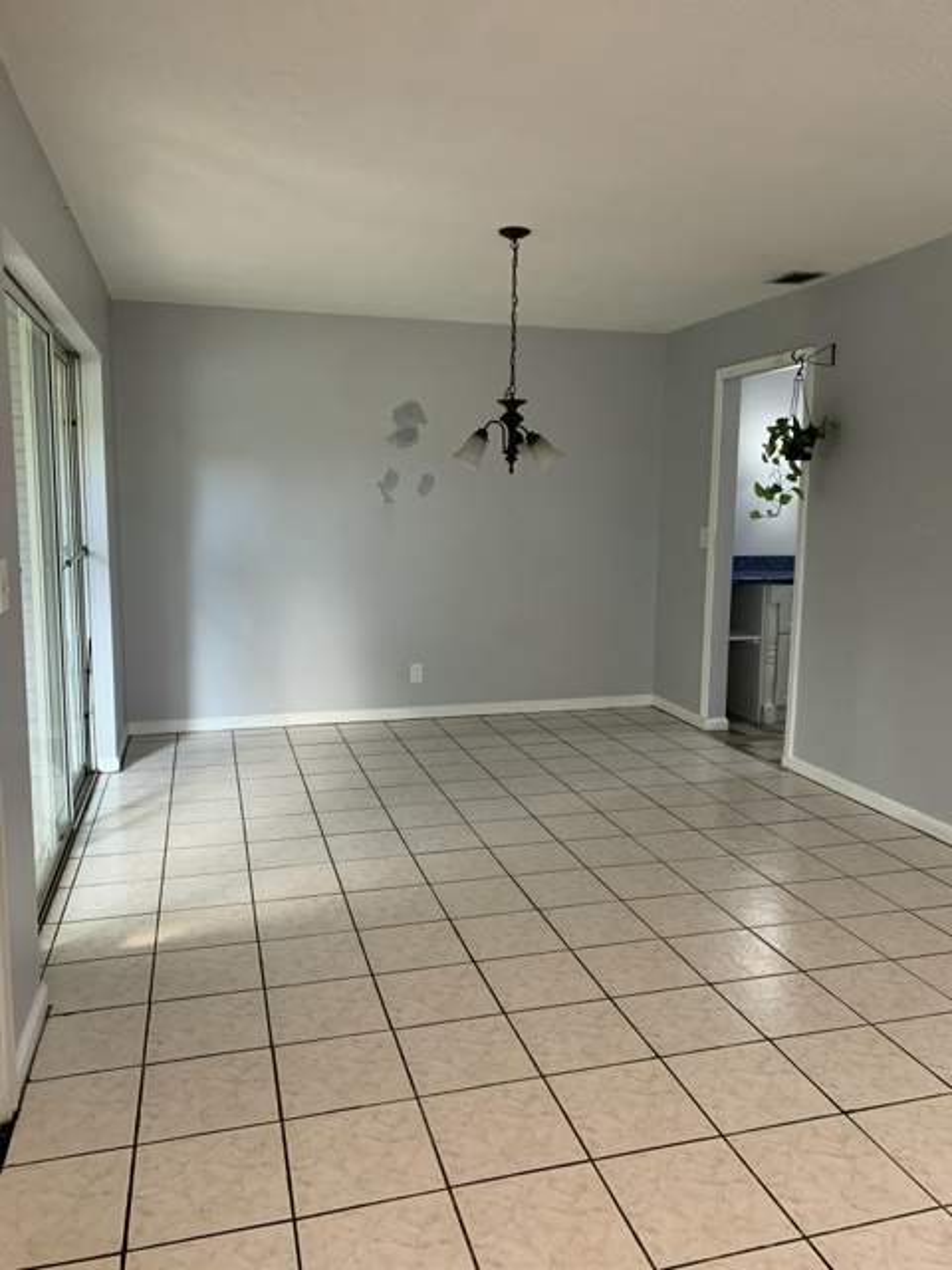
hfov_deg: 53.1
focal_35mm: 26
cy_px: 635
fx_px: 953
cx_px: 476
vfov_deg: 67.3
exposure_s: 1/60
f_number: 1.8
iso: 125
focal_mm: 4.25
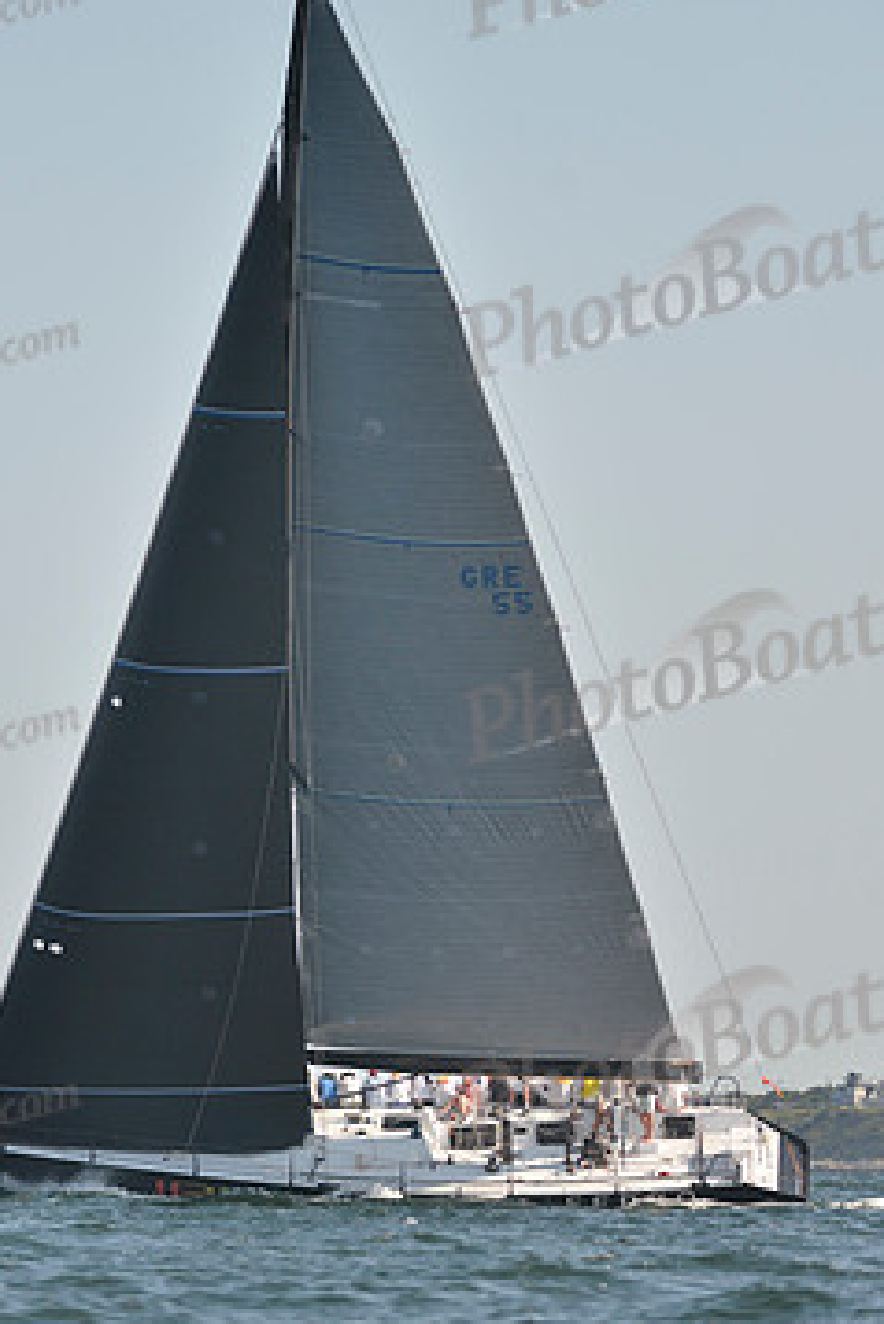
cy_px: 529
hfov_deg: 4.2
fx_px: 11922
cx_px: 272
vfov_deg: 6.4
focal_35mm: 324
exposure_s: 1/2000
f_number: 4
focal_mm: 200
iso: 280
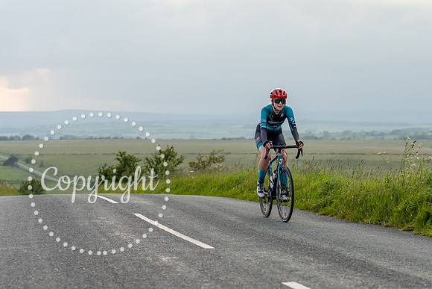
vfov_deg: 13.8
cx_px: 278
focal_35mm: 99
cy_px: 153
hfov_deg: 20.6
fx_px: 1187
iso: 400
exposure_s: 1/1000
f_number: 4
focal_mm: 73
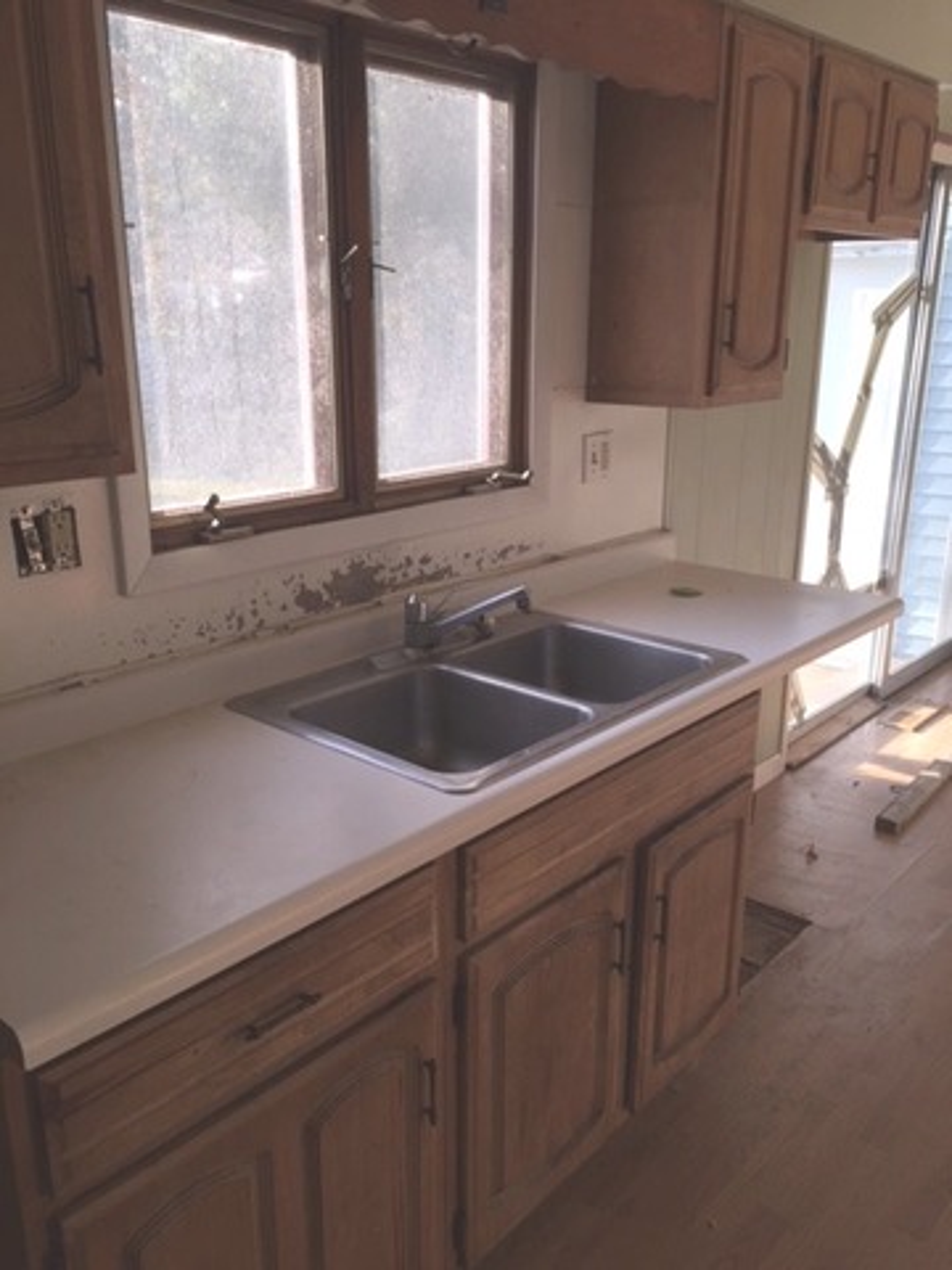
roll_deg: -0.5
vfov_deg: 61.7
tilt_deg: -16.4
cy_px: 635
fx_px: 1063
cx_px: 476
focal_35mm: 29
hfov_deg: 48.2
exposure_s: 1/161
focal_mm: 4.15
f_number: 2.2
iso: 32
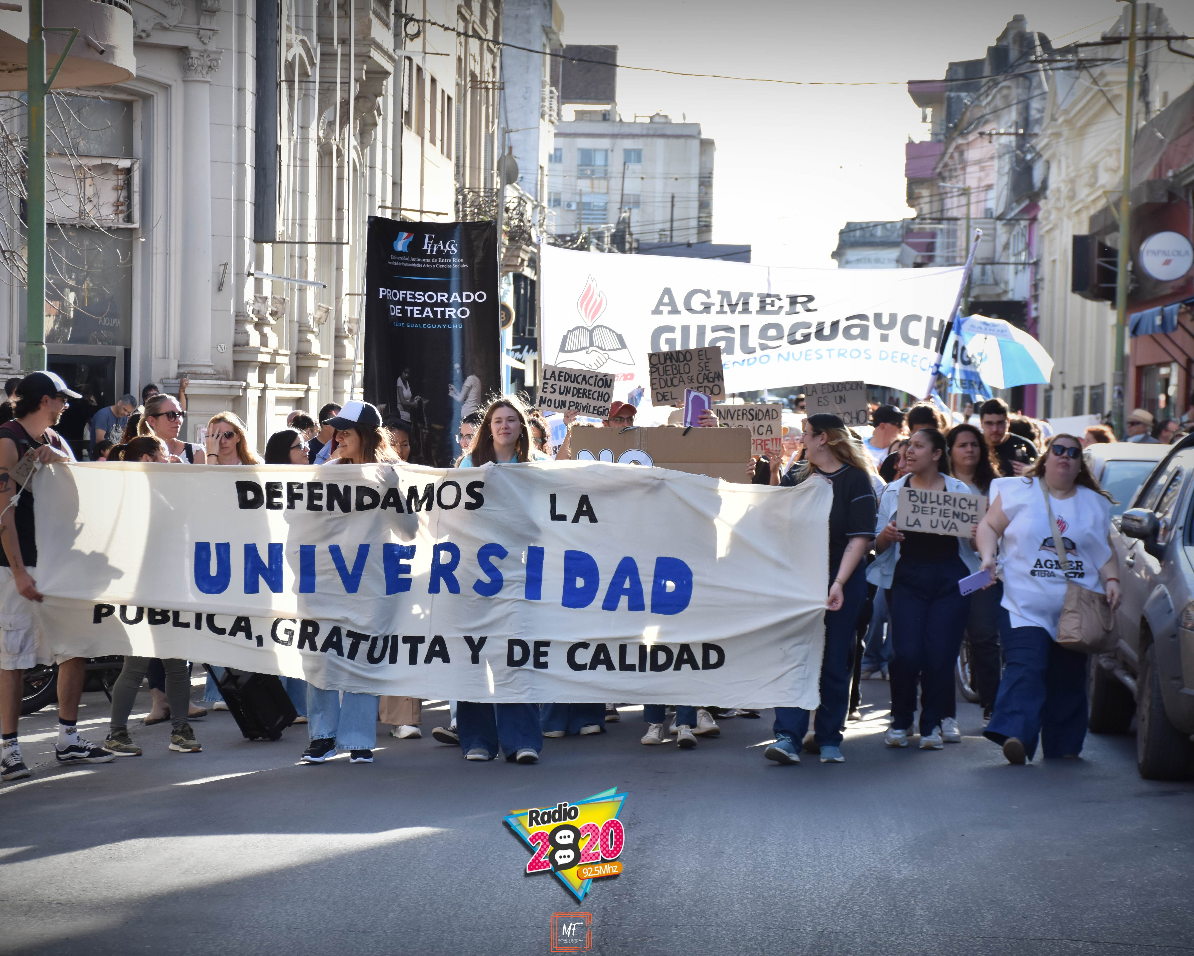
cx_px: 572
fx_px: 3958
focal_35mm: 112
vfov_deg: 13.8
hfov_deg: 17.2
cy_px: 478
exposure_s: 1/500
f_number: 7.1
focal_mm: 66
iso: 400
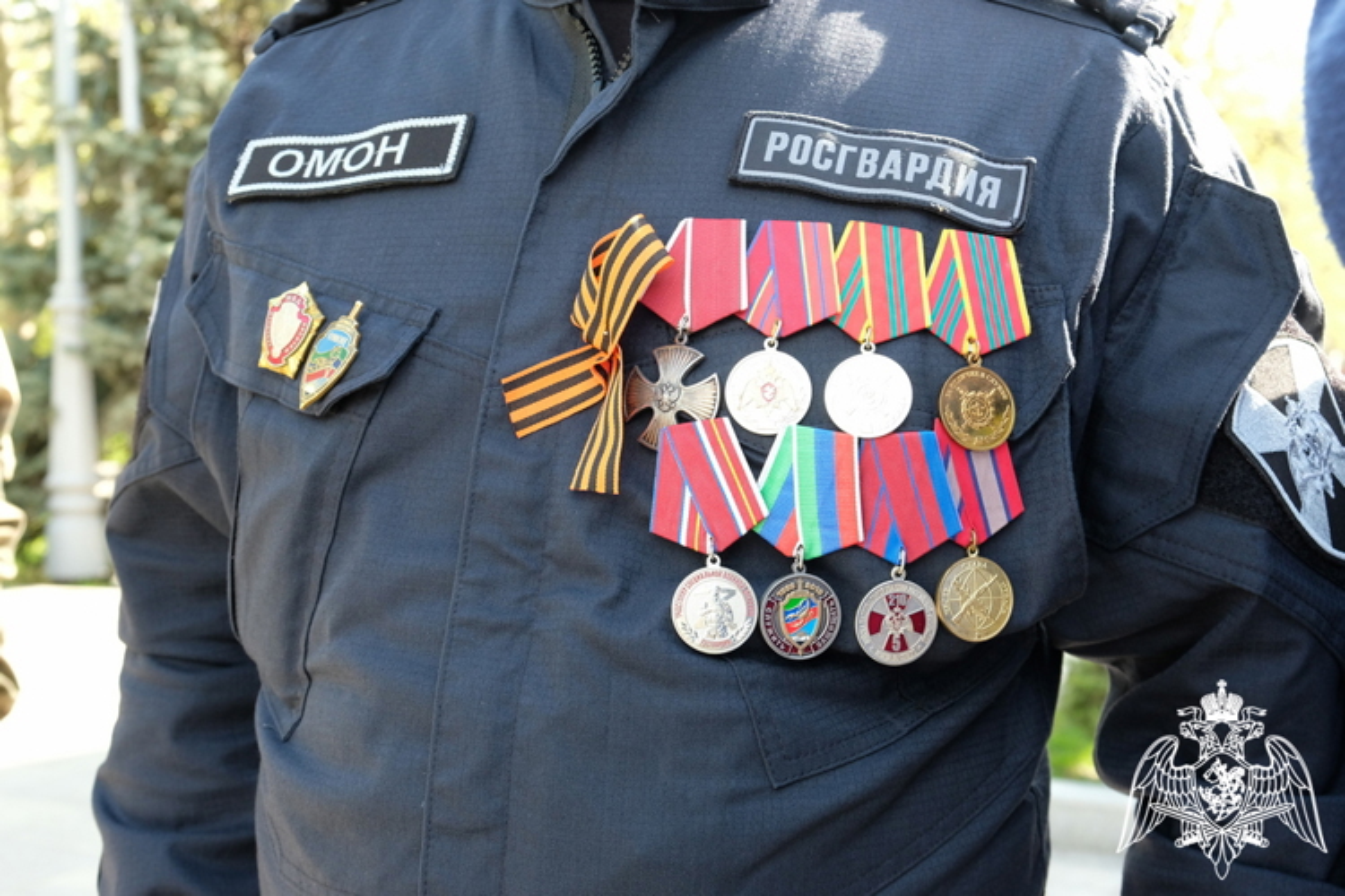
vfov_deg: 31.9
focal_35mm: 42
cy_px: 448
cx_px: 672
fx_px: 1569
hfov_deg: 46.4
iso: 1250
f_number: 5.6
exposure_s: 1/240
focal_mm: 27.7
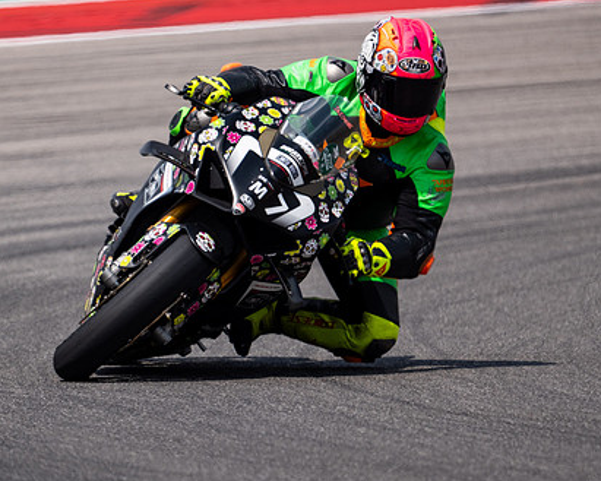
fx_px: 17667
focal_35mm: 993
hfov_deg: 1.9
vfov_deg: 1.6
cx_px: 271
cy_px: 220
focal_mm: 500
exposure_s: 1/2000
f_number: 5.6
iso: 250
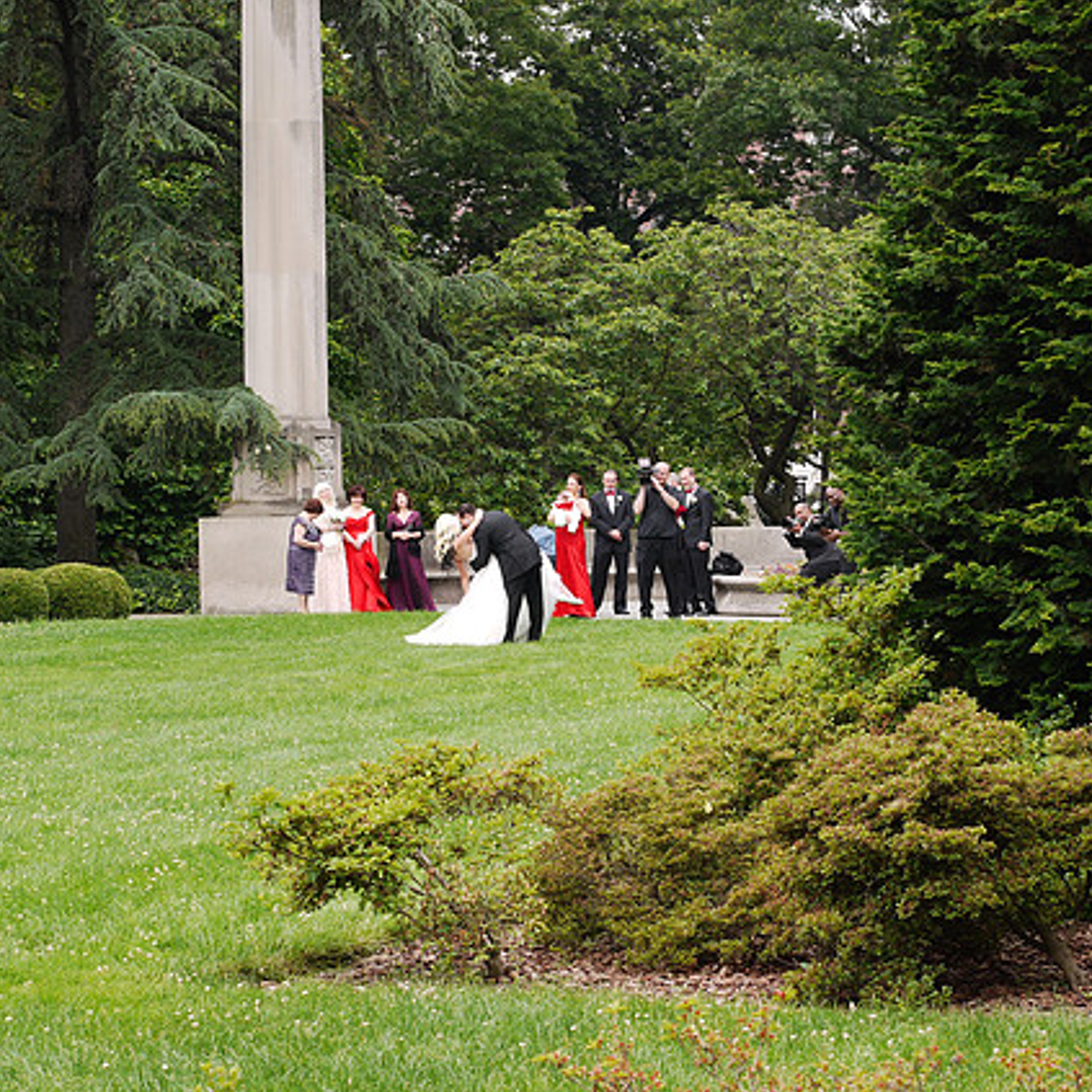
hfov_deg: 16.0
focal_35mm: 109
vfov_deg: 16.0
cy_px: 556
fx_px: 3890
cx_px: 542
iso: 100
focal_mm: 45
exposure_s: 1/125
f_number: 7.1
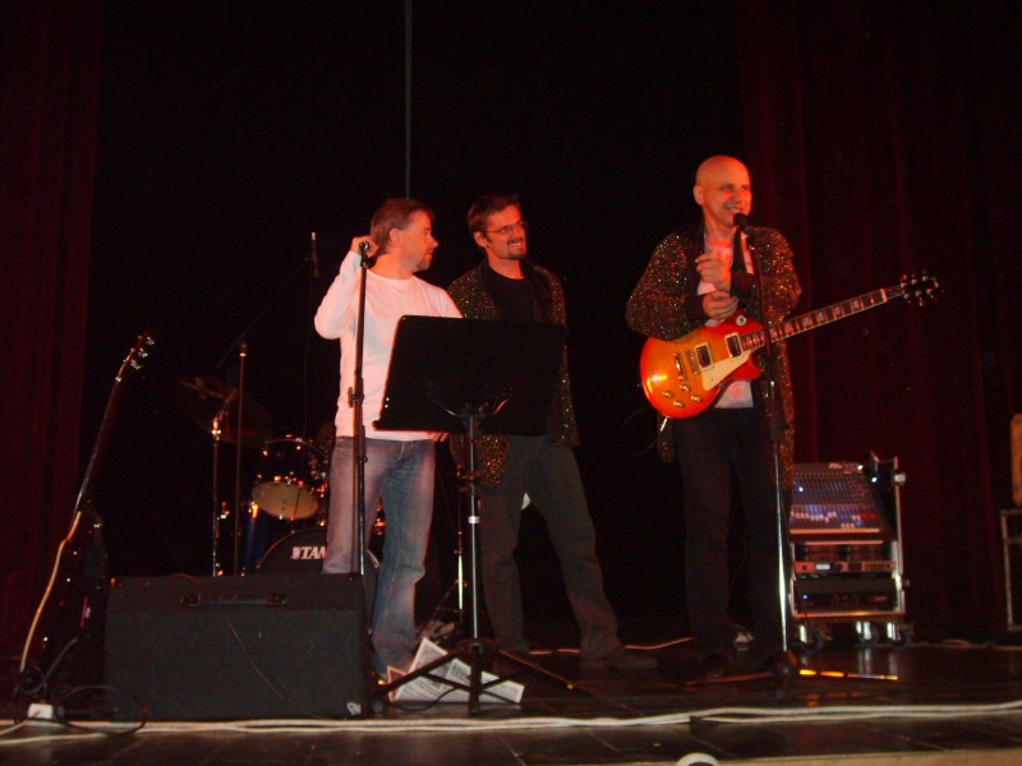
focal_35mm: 43
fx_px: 1270
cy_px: 383
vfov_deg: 33.6
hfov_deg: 43.9
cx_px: 511
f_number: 3
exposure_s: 1/45
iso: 226
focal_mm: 7.2
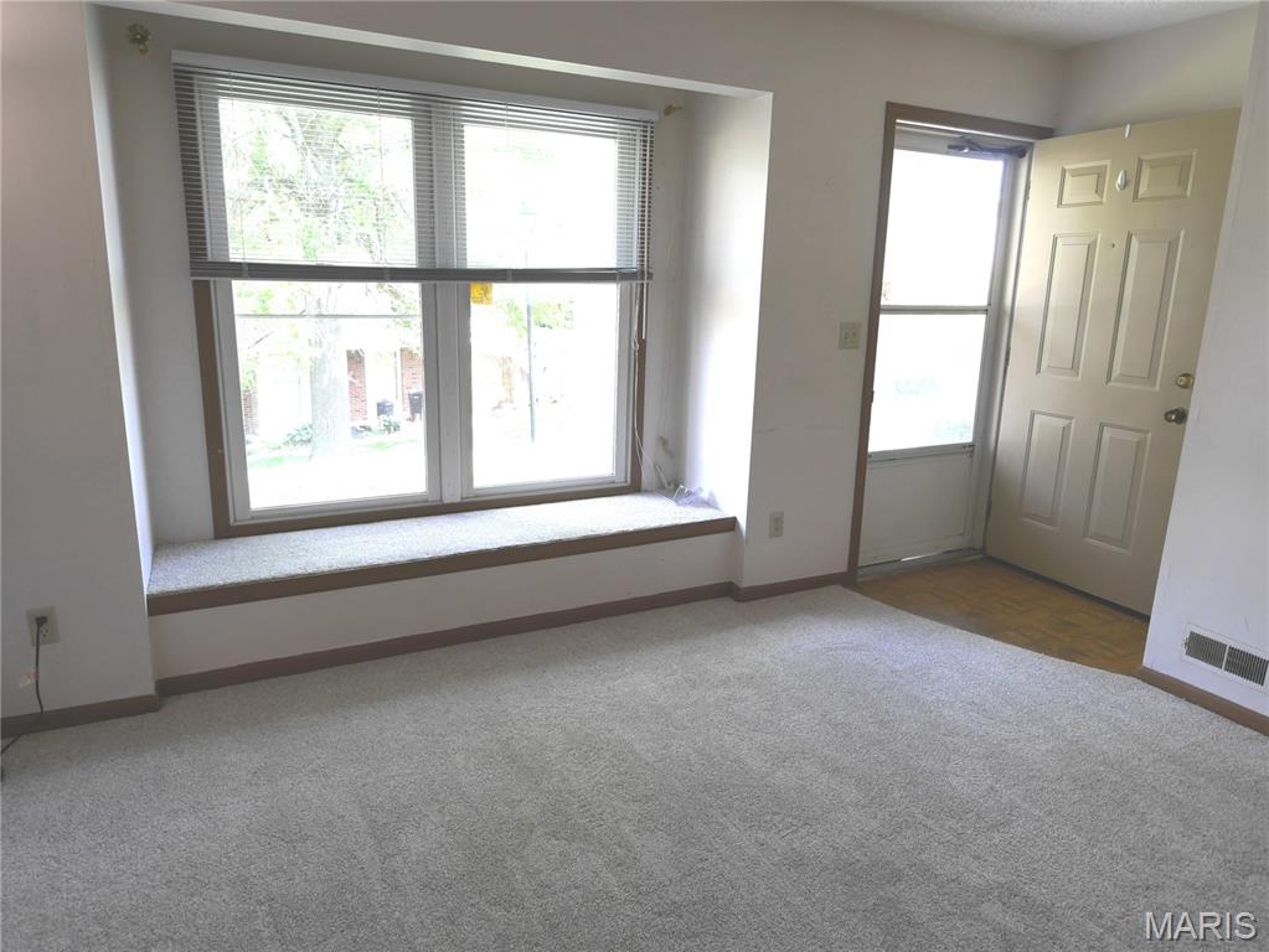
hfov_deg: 87.7
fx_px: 660
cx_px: 634
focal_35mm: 18
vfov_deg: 71.6
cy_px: 476
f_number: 4
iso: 800
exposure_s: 1/25
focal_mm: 9
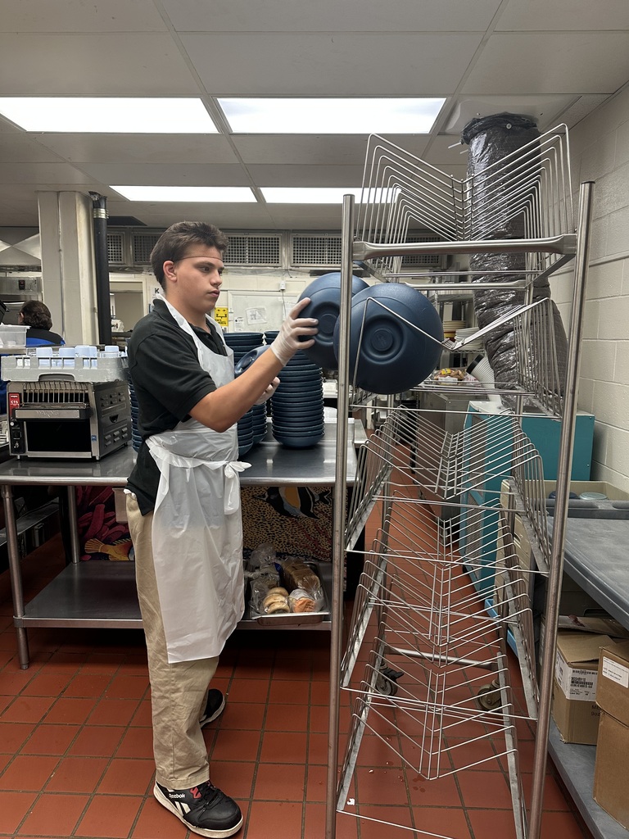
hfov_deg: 56.8
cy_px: 420
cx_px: 314
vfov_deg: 71.6
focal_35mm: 24
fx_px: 581
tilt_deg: -8.8
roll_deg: -0.8
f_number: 1.78
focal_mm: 6.86
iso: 160
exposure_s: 1/120
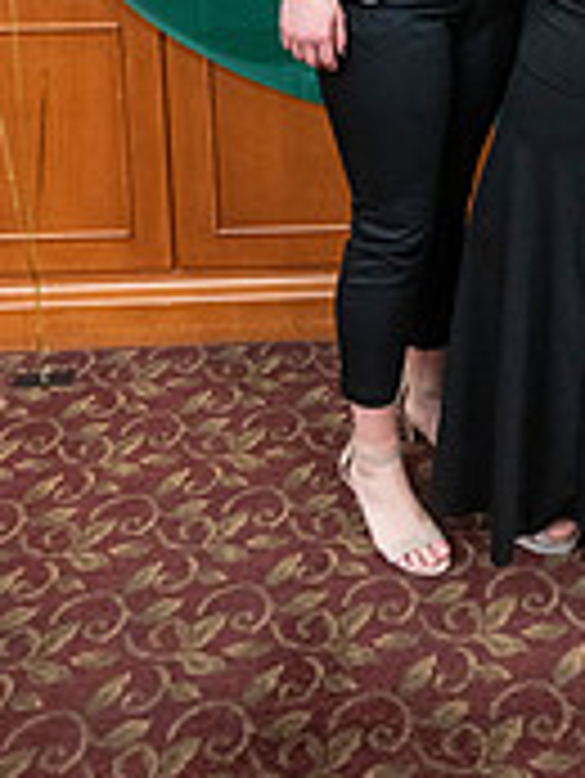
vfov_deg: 27.7
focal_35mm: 60
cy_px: -184
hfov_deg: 23.6
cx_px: 558
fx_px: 1350
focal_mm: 24
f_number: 4
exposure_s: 1/125
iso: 6400
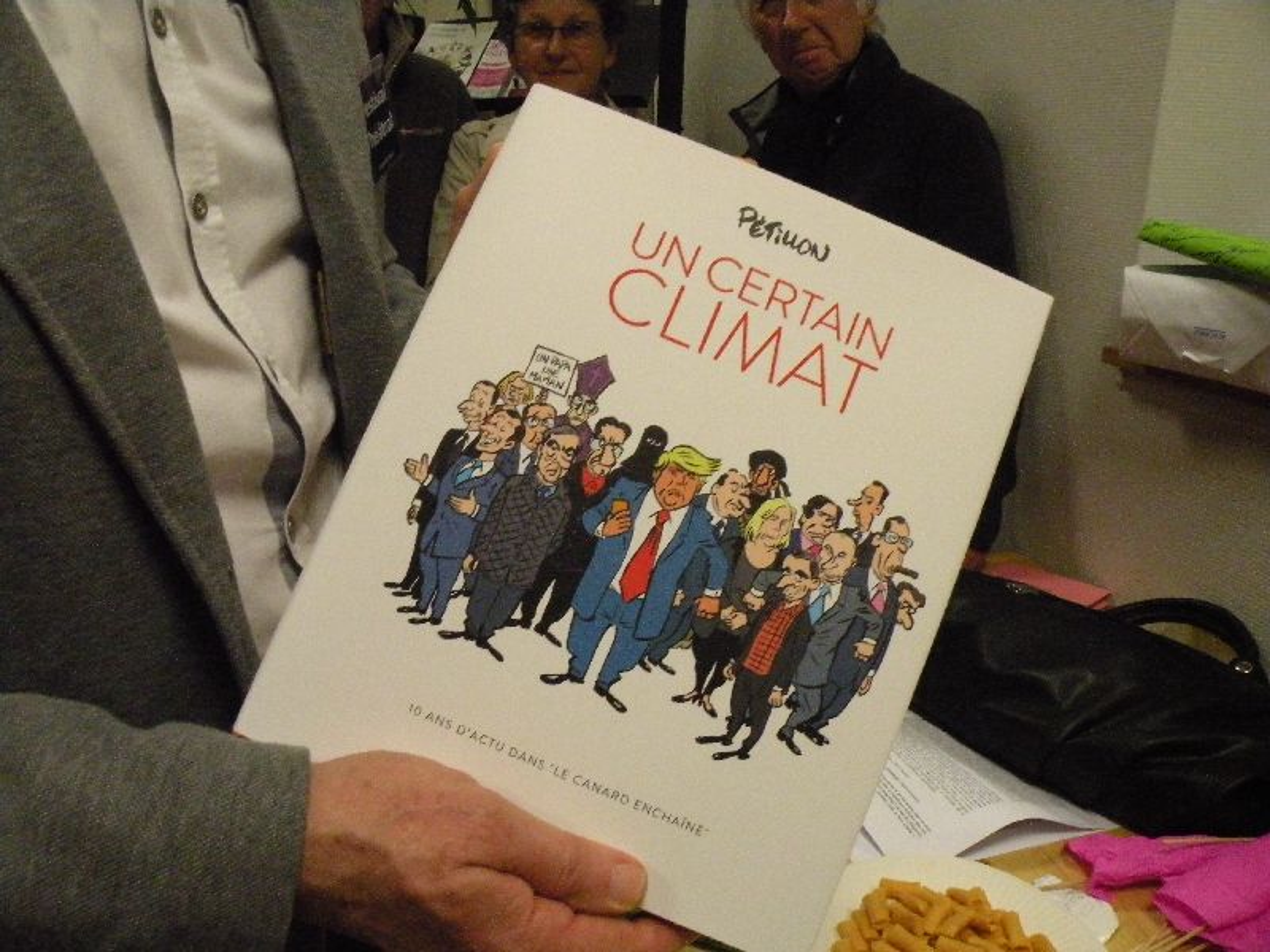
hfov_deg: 65.3
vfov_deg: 51.4
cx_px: 635
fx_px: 991
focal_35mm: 27
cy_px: 476
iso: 800
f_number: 5.6
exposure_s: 1/60
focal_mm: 4.7
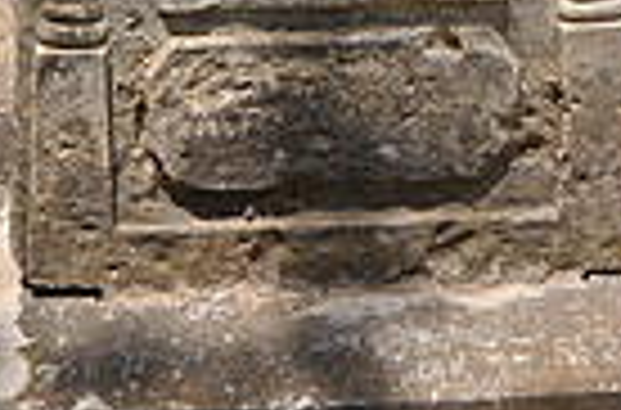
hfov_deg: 14.8
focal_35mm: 139
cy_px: -363
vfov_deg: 9.3
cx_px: 338
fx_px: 2390
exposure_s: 1/100
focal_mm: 22
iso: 200
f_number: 10
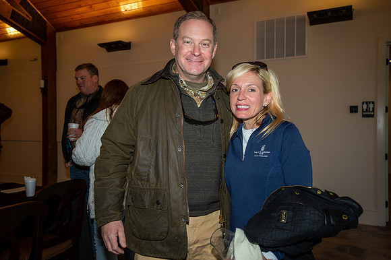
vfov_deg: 41.1
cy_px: 130
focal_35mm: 32
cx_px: 196
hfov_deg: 58.7
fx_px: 347
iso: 400
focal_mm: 32
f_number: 4.5
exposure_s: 1/200
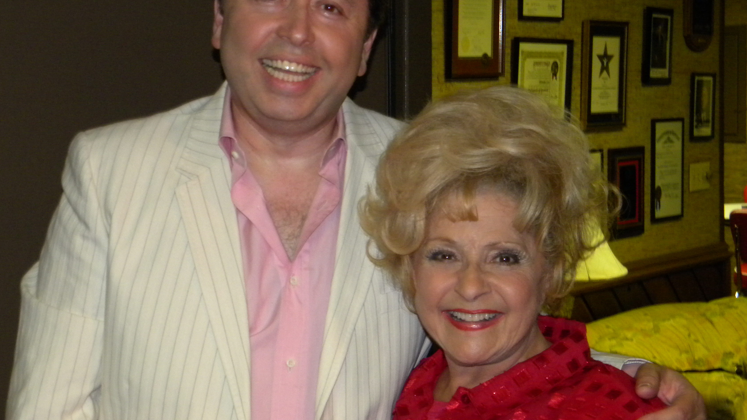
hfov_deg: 26.8
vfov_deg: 15.3
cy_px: 180
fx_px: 1565
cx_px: 381
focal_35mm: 79
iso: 400
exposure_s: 1/30
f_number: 4.3
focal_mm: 12.2
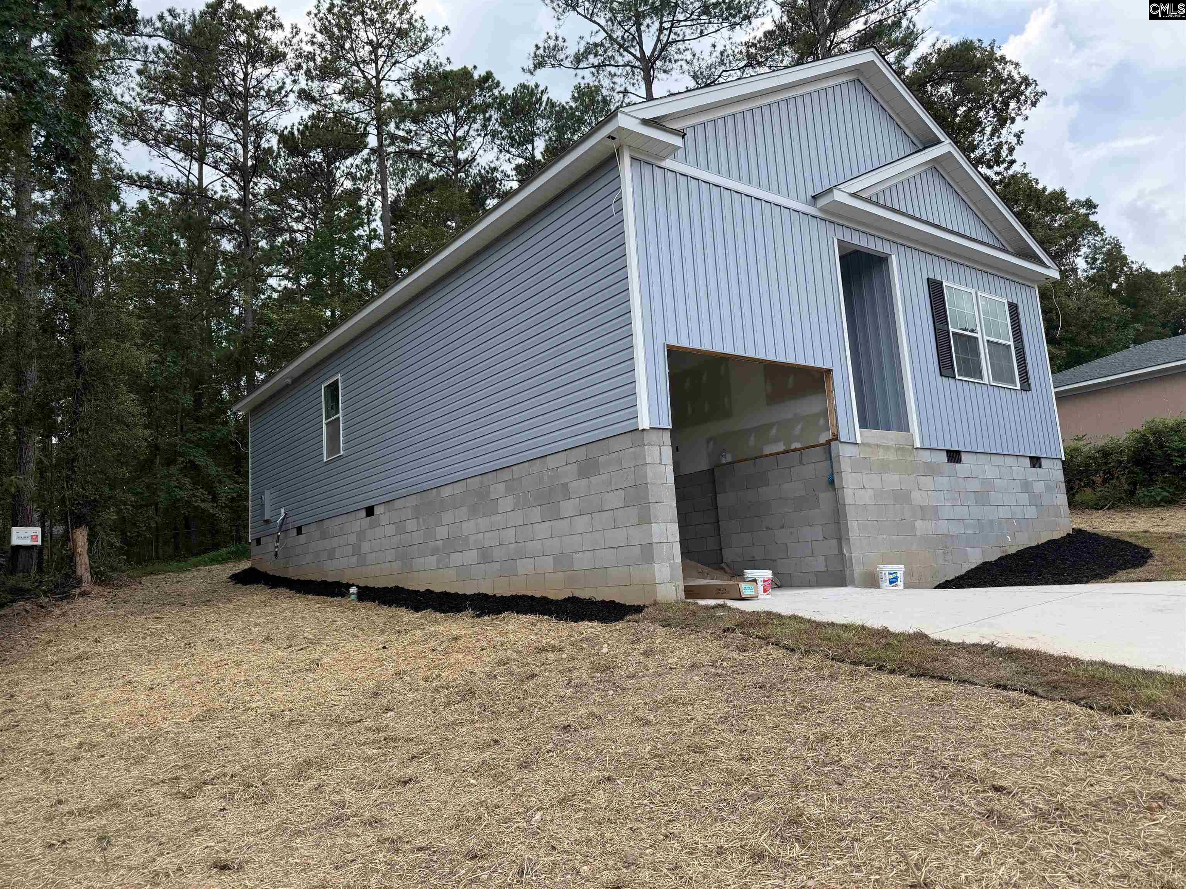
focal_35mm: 24
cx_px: 593
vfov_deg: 56.8
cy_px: 444
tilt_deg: +8.7
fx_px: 822
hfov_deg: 71.6
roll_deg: +4.3
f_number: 1.78
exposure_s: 1/2110
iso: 100
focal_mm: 6.76
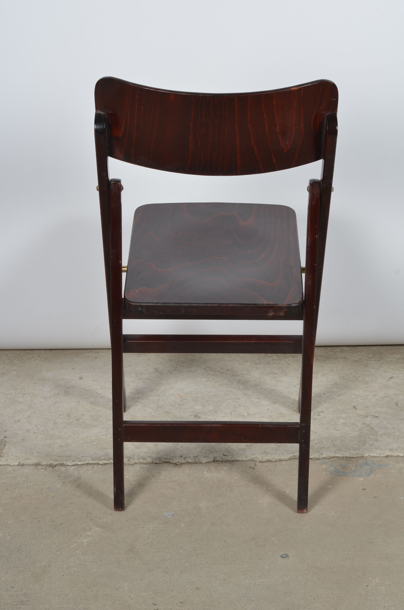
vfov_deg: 27.0
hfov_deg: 18.1
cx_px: 202
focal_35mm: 75
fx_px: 1268
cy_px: 305
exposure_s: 1/125
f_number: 11
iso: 100
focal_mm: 50
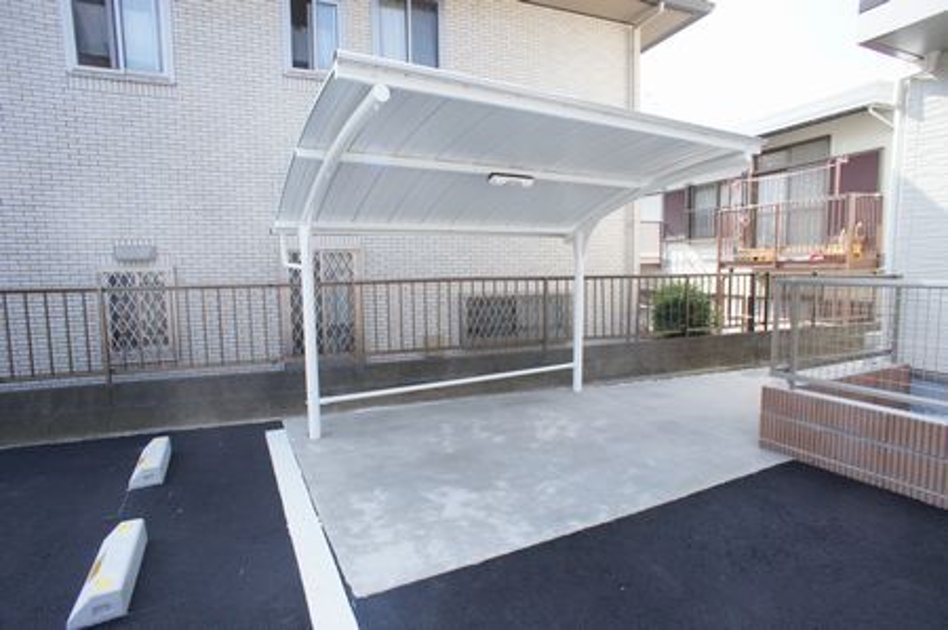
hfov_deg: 73.8
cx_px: 474
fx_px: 631
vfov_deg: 53.0
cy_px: 315
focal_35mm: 24
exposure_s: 1/160
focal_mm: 16
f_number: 6.3
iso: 200
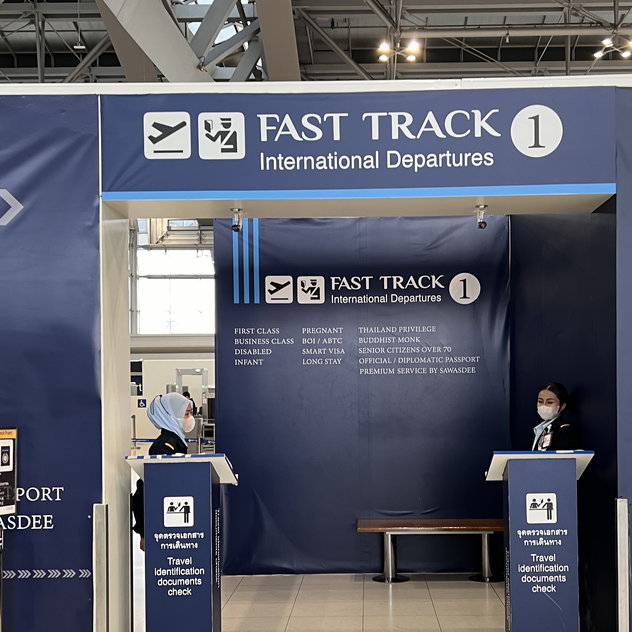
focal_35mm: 44
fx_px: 909
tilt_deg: -1.5
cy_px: 385
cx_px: 368
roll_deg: +1.0
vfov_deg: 38.2
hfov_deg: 38.2
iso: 100
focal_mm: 5.7
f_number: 1.5
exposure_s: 1/50
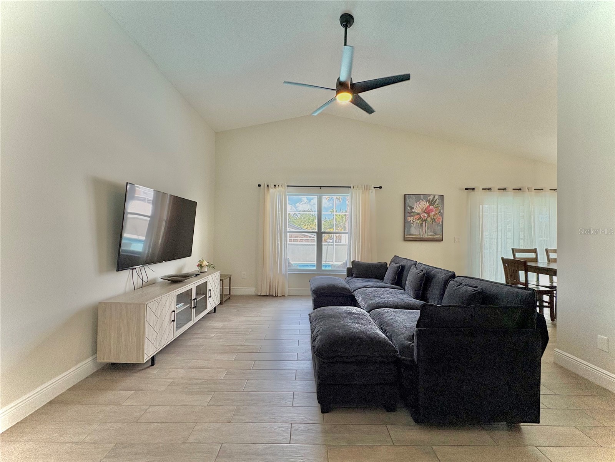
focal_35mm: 14
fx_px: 249
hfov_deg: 102.1
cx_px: 308
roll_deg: -0.4
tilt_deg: +1.1
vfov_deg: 85.7
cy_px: 231
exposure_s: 1/126
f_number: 2.2
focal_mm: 2.22
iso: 125
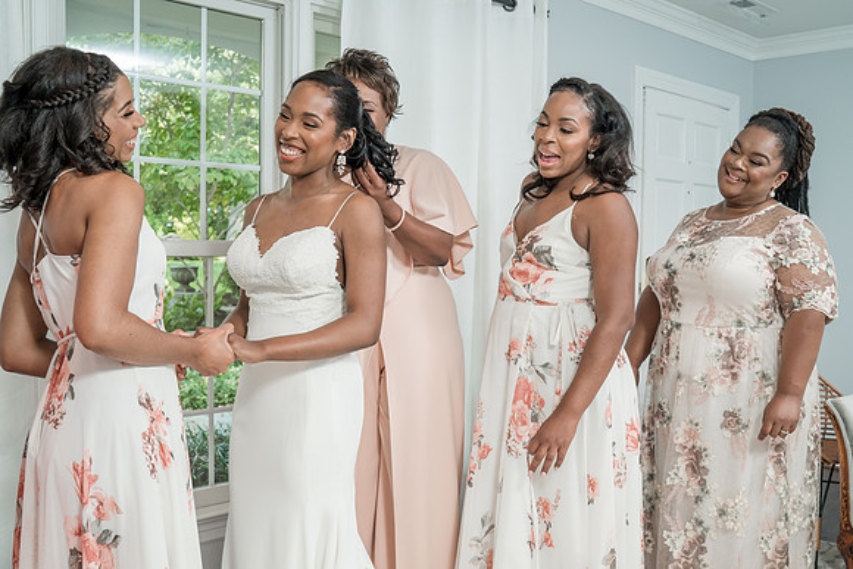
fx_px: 905
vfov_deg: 34.9
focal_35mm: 38
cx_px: 445
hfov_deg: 50.5
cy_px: 307
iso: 1600
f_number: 5.6
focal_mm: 35
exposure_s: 1/200
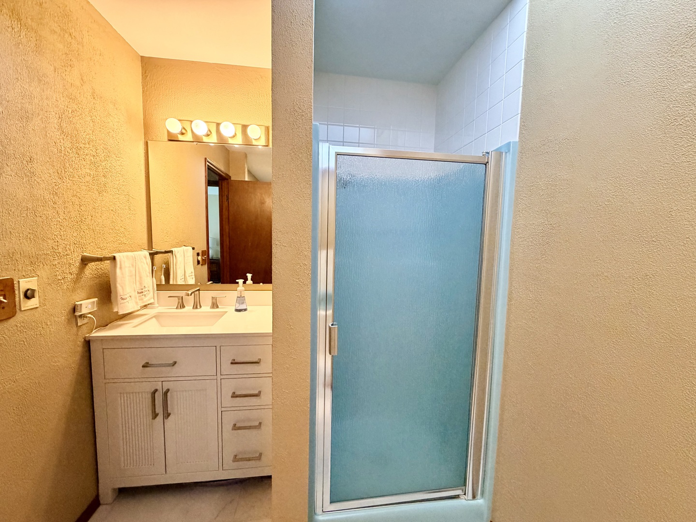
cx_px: 348
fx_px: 281
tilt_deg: -4.8
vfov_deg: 85.7
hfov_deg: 102.1
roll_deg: -1.1
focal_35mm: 14
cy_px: 261
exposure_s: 1/60
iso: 320
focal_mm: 2.22
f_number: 2.2
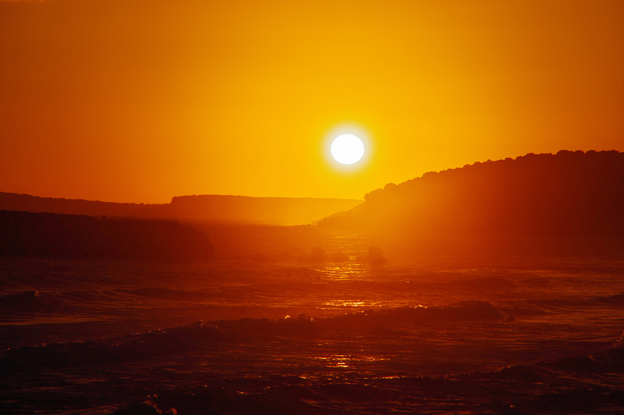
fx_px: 3497
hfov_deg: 10.2
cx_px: 312
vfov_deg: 6.8
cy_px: 208
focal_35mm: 202
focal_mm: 135
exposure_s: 1/1000
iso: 100
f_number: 11
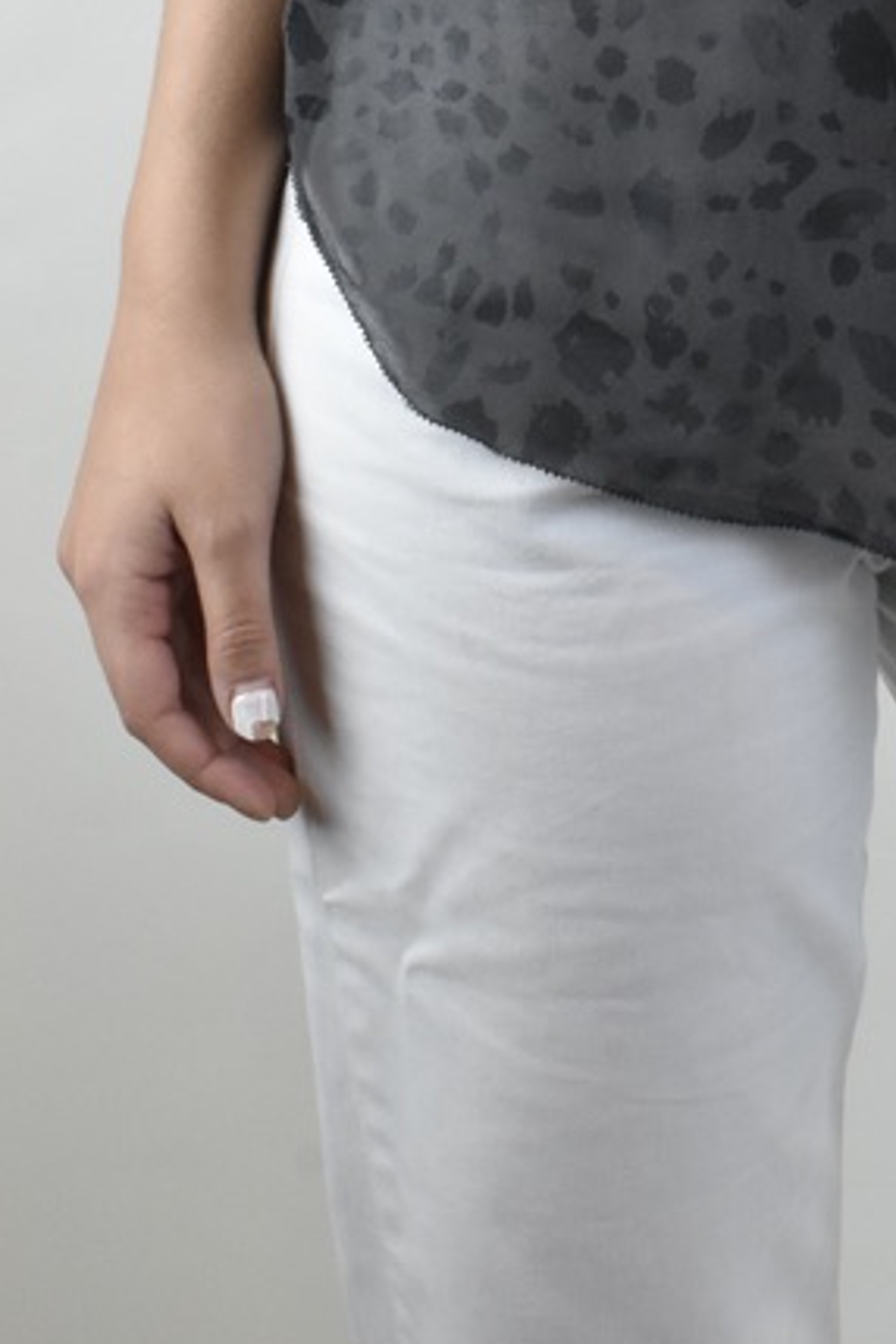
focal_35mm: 152
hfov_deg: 9.0
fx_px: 5674
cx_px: 981
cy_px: -269
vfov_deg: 13.2
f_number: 16
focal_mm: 40
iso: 1600
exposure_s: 1/80
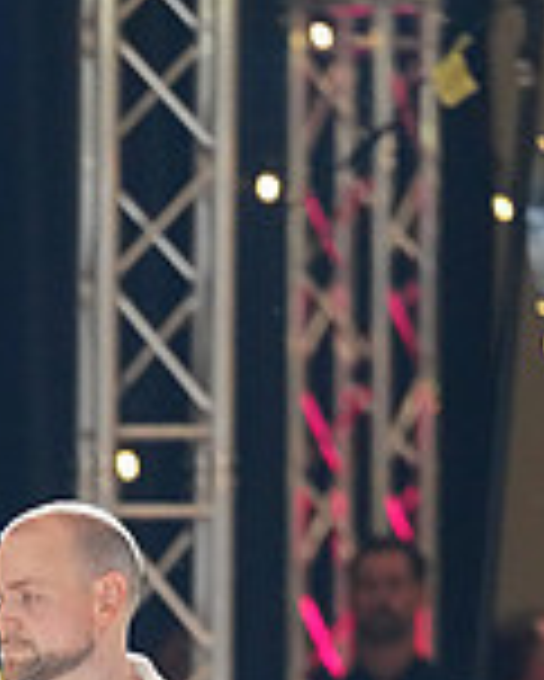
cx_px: -155
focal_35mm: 588
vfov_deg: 3.3
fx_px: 11822
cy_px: 1216
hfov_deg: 2.6
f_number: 2.8
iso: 4000
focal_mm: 163
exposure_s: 1/500
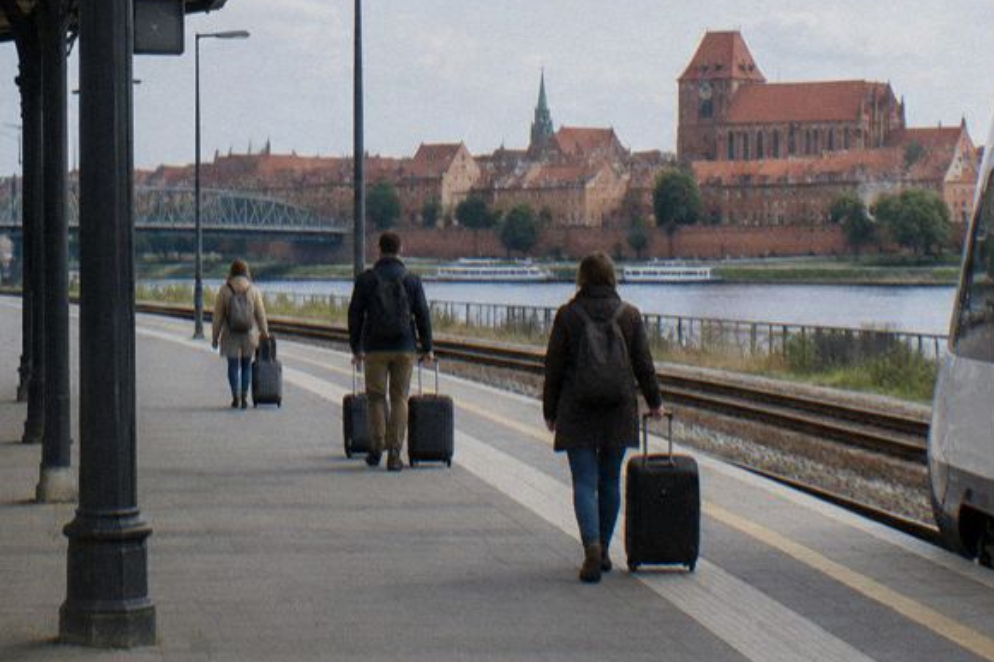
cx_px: 829
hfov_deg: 24.6
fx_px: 2235
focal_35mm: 81
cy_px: 307
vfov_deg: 16.8
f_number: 11
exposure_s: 1/320
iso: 500
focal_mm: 47
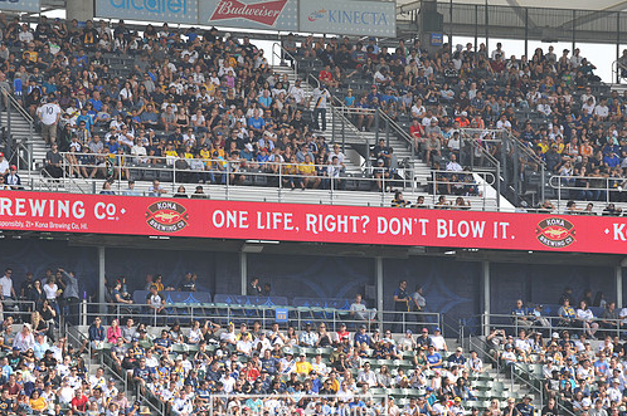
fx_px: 4054
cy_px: 222
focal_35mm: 233
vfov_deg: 5.9
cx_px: 298
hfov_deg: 8.8
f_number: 8
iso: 200
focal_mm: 200
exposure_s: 1/250
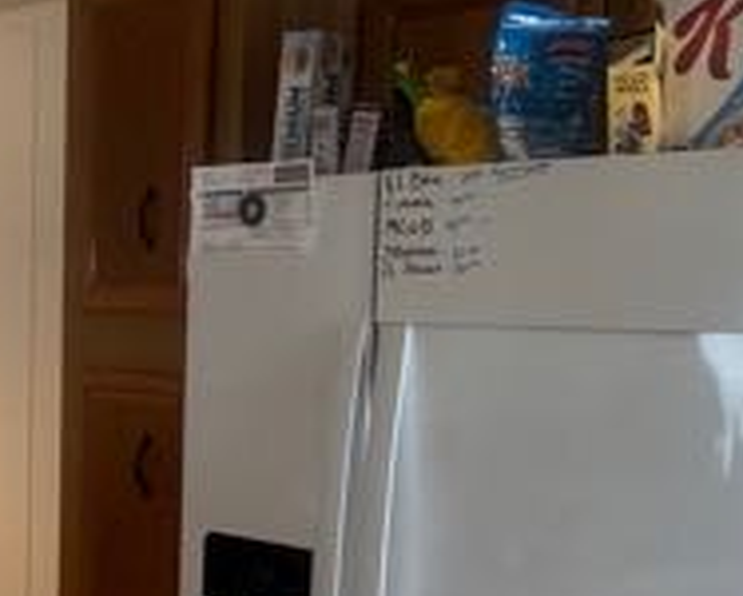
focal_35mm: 61
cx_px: 28
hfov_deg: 29.2
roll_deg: -0.6
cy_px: 372
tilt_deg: -3.3
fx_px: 1343
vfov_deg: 25.0
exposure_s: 1/60
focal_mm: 2.22
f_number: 2.2
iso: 250
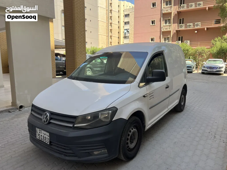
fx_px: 170
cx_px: 114
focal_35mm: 26
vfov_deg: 53.1
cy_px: 85
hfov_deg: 67.3
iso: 50
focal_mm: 5.7
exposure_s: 1/840
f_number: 1.5
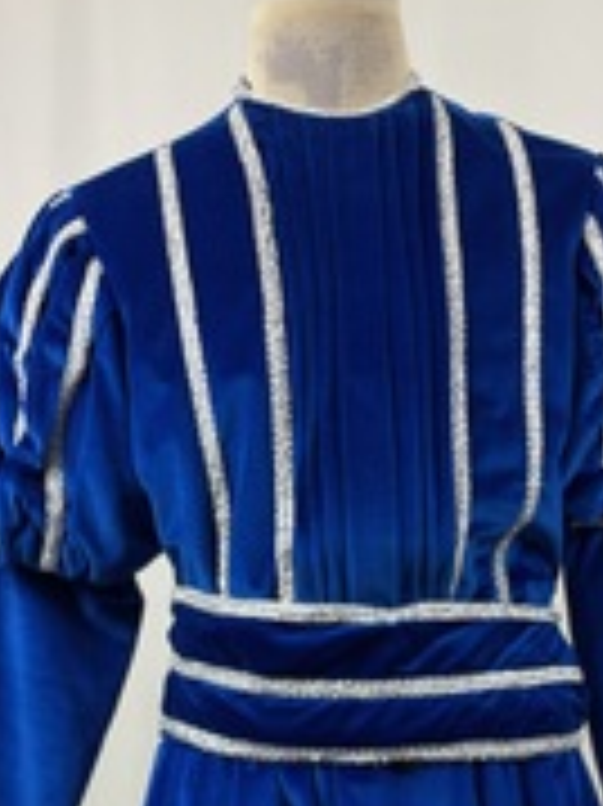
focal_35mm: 58
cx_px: 356
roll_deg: +0.4
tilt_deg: -2.9
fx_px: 1349
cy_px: 779
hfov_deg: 25.2
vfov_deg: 31.1
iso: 32
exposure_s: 1/120
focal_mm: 5.96
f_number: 1.6
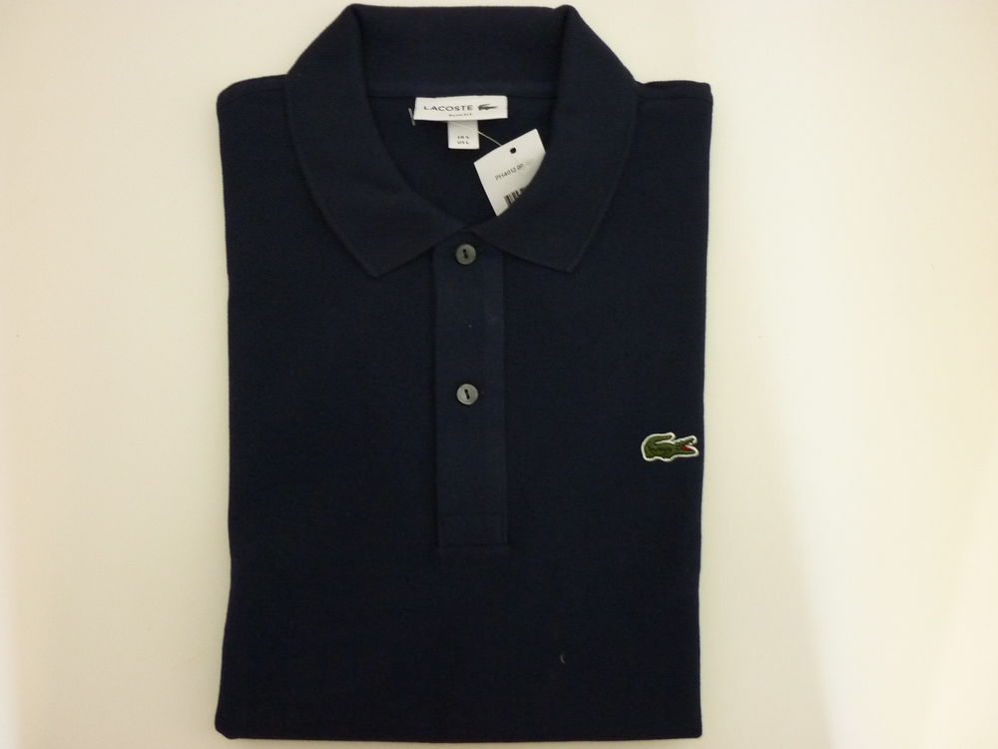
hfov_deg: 55.4
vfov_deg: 42.9
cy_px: 374
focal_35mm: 33
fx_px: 951
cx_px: 499
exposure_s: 1/10
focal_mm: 5.5
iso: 400
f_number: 2.8
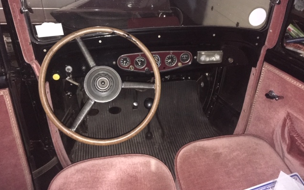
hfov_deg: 61.2
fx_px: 257
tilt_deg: -29.6
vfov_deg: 40.5
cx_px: 153
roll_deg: -2.1
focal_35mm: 31
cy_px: 80
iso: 500
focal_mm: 4.15
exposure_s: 1/17
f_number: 2.2
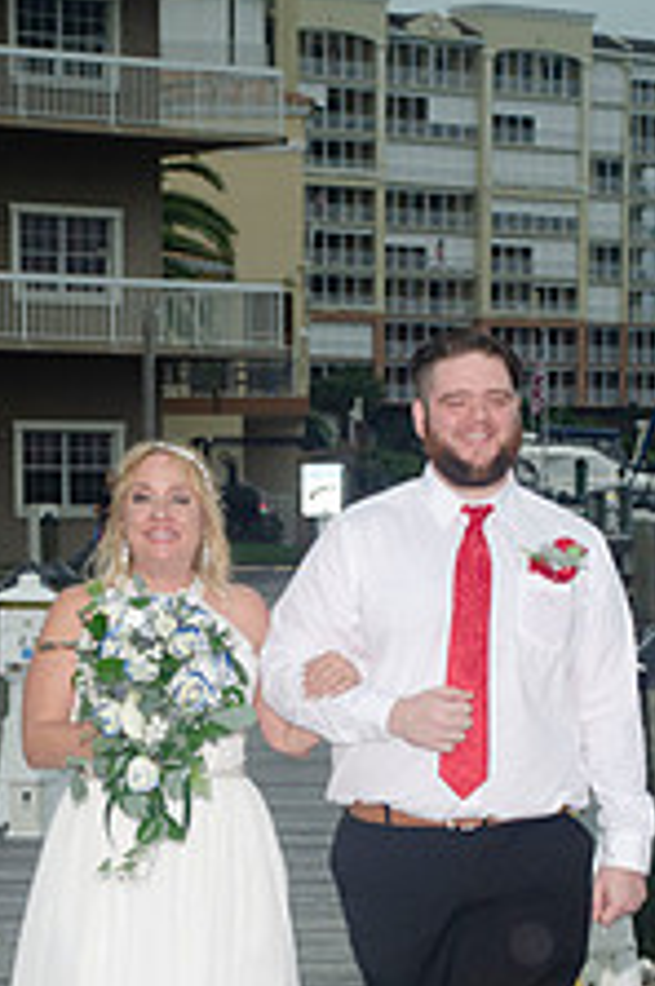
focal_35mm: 145
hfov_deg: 9.4
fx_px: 3969
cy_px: 791
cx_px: 297
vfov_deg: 14.1
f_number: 5.6
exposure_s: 1/125
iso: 500
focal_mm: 48
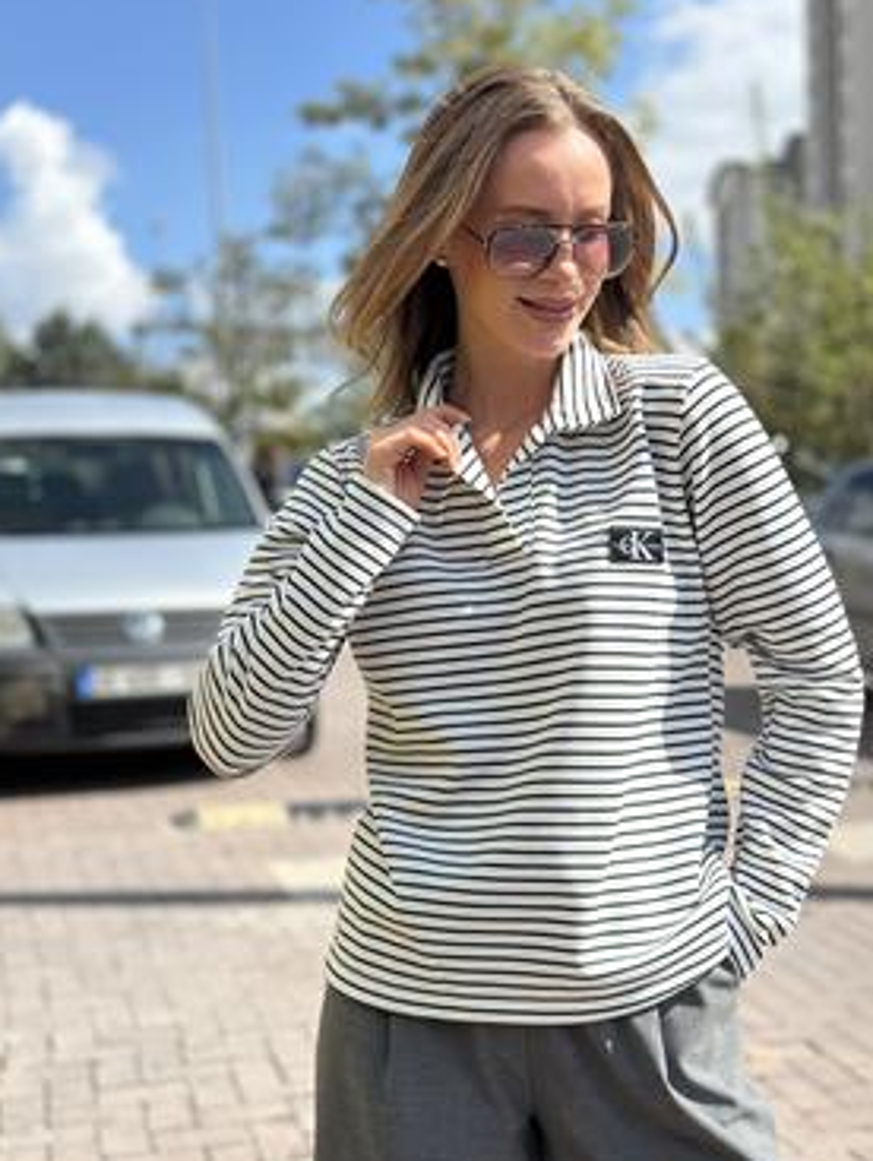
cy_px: 593
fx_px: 1813
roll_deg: +1.1
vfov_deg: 35.5
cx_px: 455
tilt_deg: +0.0
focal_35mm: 54
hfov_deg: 27.1
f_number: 1.78
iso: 80
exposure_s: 1/5882
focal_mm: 6.86
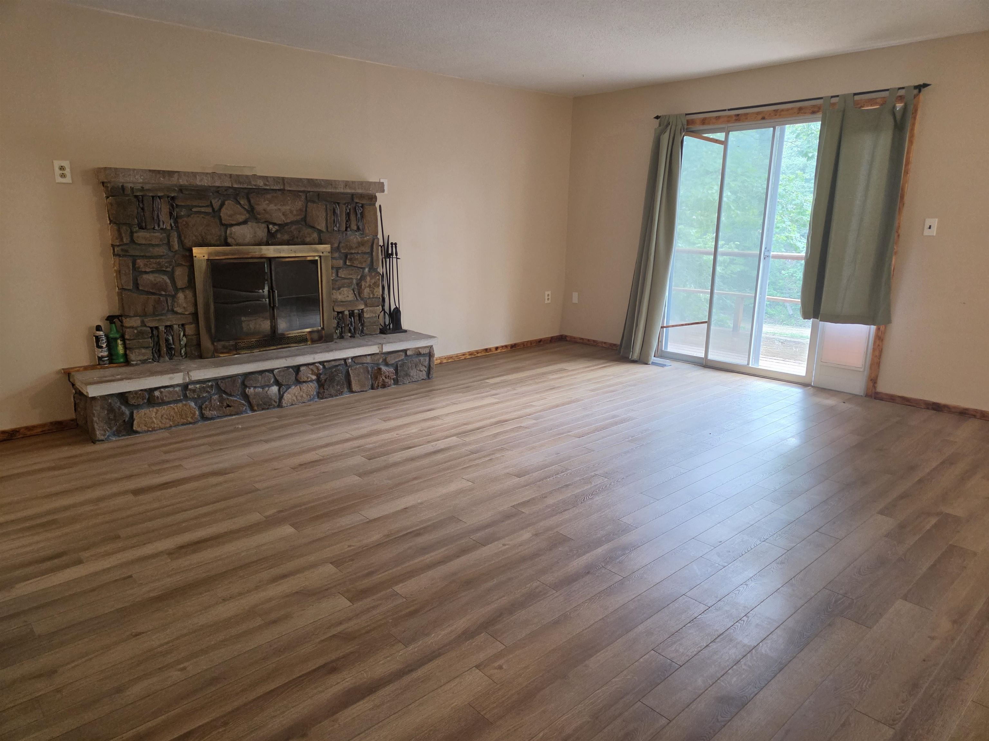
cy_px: 370
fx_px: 657
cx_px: 494
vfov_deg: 58.9
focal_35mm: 23
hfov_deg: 73.9
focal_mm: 5.4
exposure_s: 1/120
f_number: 1.8
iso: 320
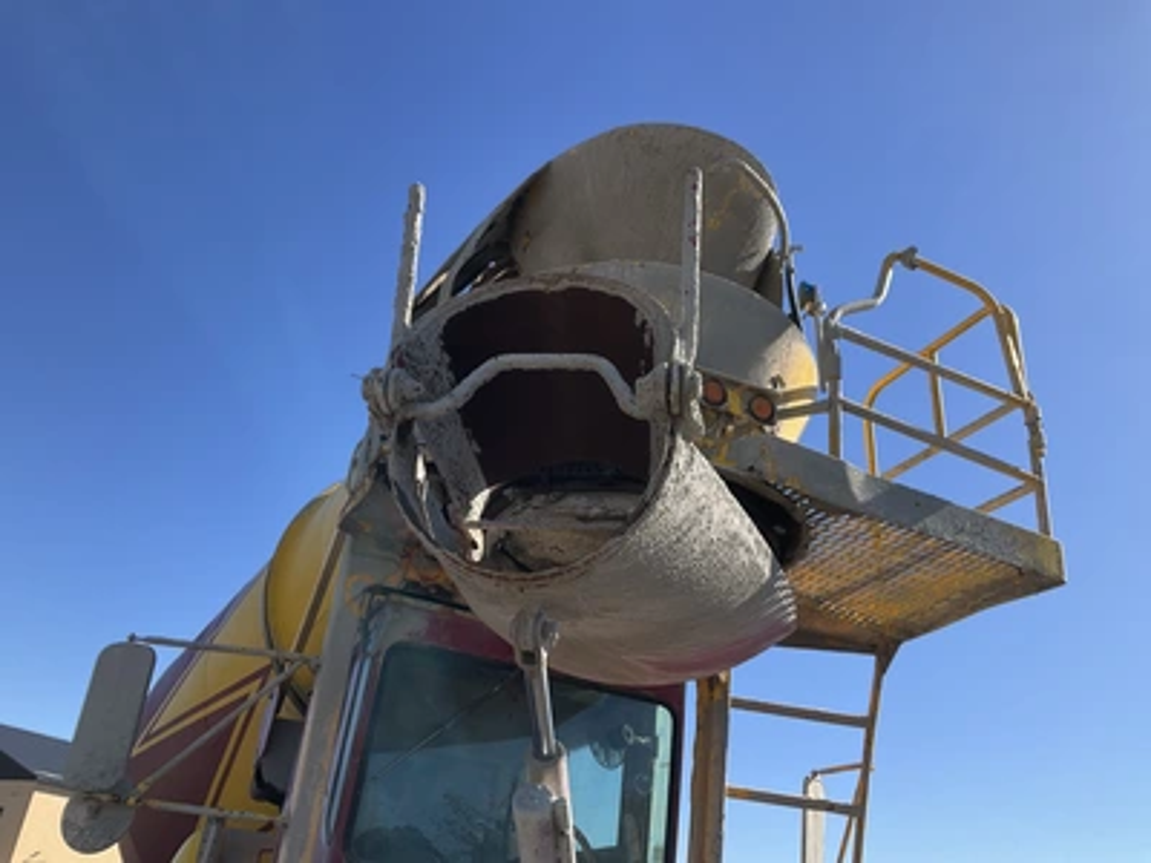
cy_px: 432
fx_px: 964
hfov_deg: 61.7
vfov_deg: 48.2
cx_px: 576
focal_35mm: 29
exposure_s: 1/1279
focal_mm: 3
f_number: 1.8
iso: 25
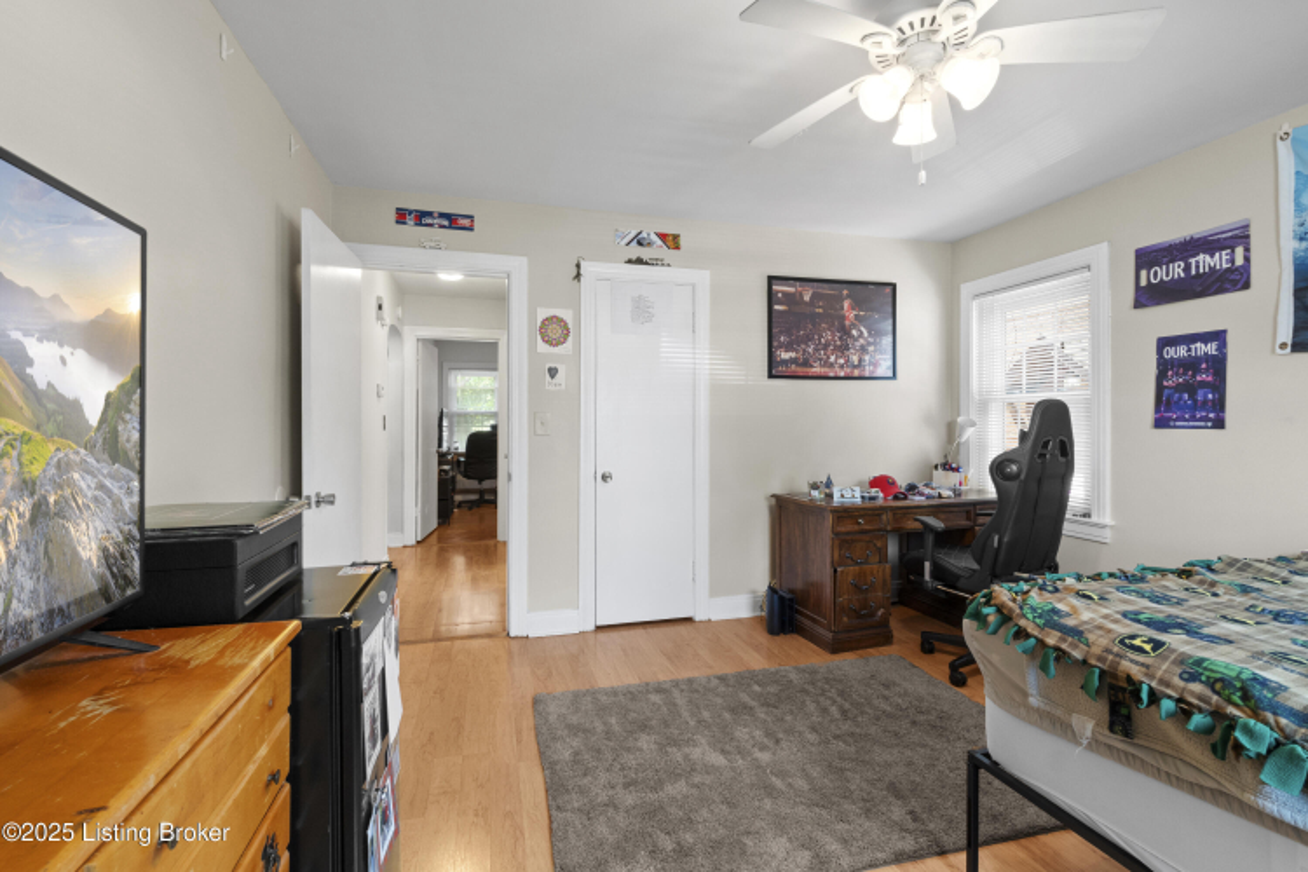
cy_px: 436
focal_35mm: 15
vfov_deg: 77.3
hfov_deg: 100.4
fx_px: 545
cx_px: 654
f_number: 10
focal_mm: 10
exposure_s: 1/1.25
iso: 400
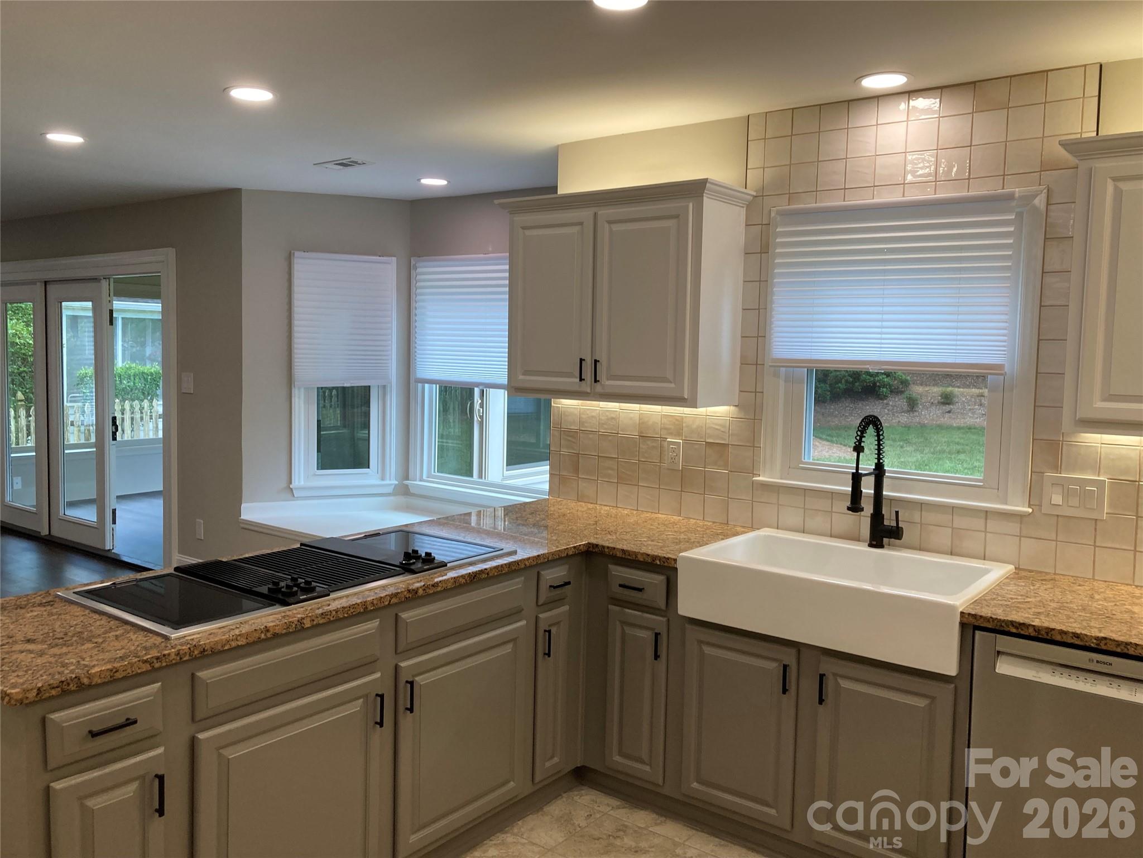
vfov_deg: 49.7
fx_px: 925
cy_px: 429
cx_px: 572
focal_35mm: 28
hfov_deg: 63.4
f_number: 1.8
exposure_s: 1/120
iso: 50
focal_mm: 3.99
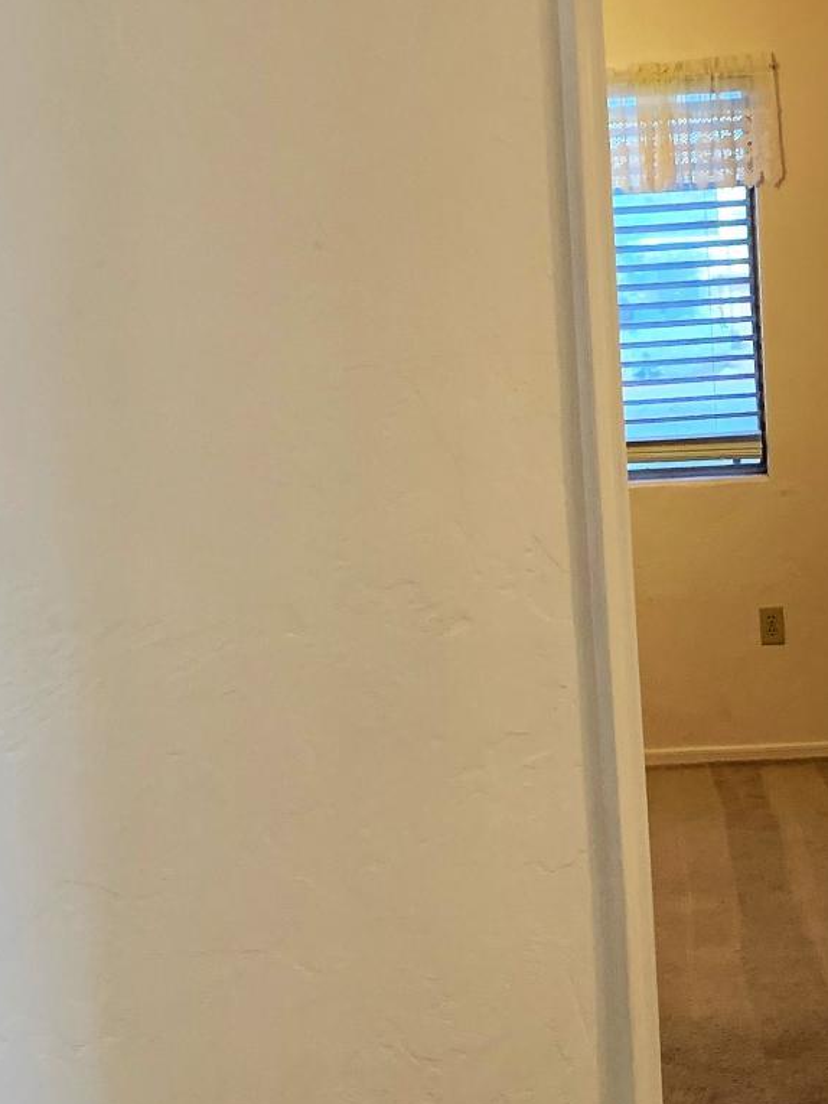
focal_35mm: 68
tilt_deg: -3.7
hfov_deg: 21.3
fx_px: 2168
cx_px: 682
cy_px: 419
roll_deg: +3.1
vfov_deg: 28.5
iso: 200
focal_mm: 4.25
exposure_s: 1/60
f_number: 1.8
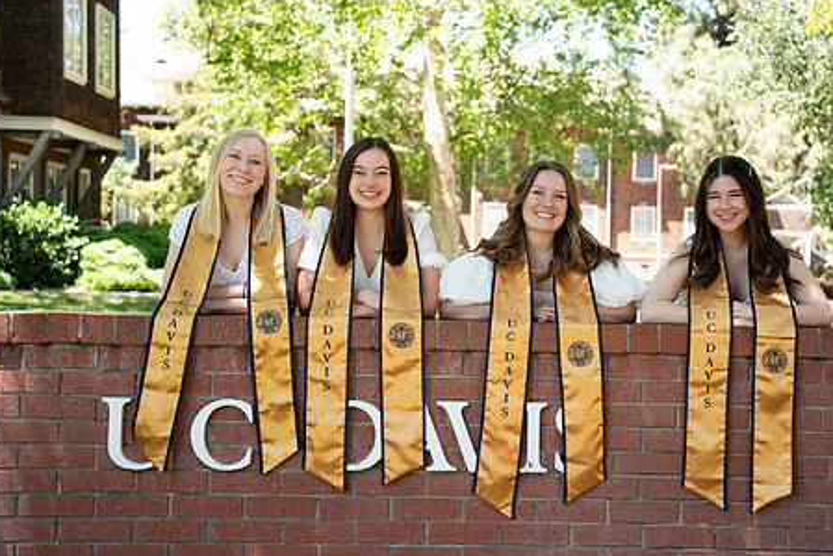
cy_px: 281
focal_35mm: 62
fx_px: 1435
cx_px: 482
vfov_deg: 21.9
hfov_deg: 32.3
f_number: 4.2
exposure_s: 1/500
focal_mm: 48
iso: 640
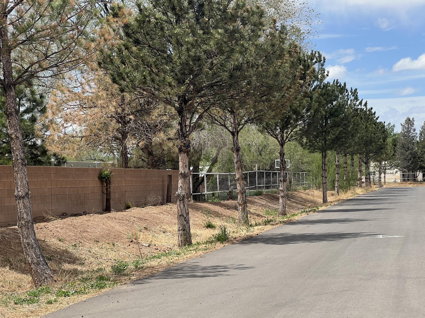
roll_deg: +1.8
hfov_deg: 24.1
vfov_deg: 18.2
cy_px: 161
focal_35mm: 81
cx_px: 216
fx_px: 994
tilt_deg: +1.6
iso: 32
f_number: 2.8
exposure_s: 1/727
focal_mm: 9
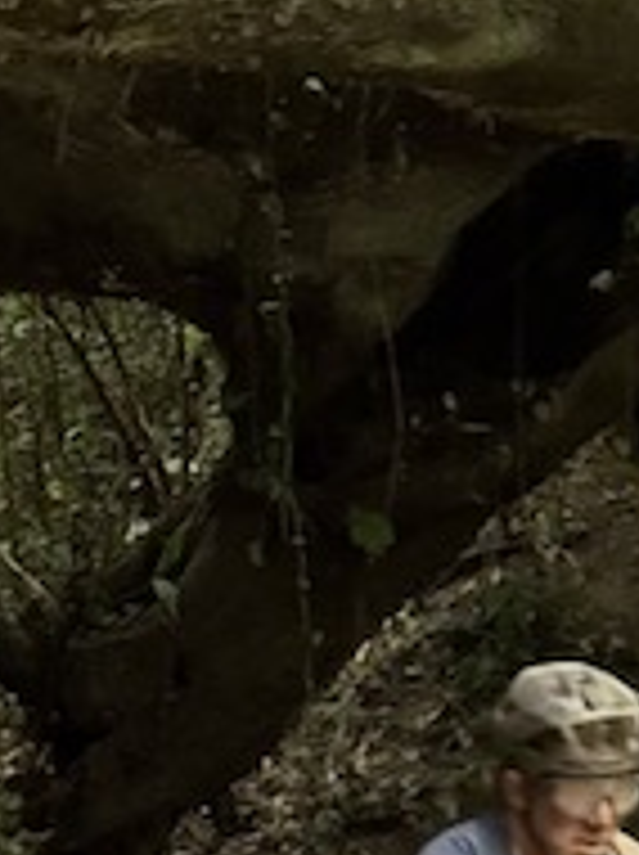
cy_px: 1359
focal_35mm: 97
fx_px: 2393
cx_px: 382
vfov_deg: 17.7
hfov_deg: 15.2
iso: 80
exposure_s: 1/67
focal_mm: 2.69
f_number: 1.9
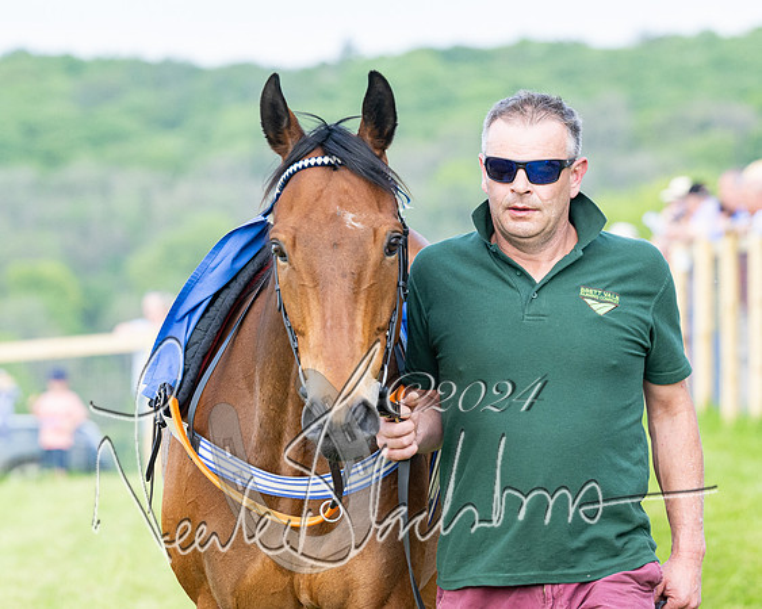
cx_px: 287
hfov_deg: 7.1
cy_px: 229
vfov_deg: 5.6
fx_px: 6177
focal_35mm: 274
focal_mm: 130
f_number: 4
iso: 400
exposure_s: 1/1000
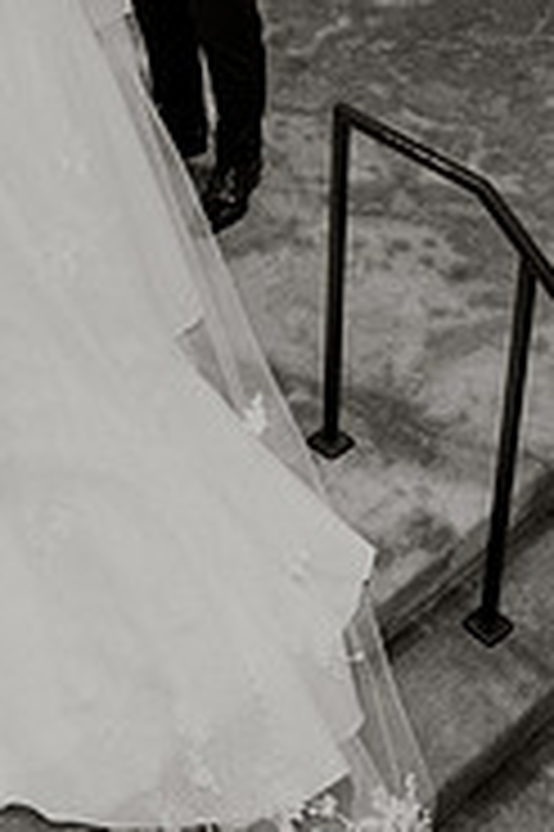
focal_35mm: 78
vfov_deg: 24.8
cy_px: 4
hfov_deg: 17.0
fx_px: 1804
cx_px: -20
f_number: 3.2
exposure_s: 1/160
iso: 1250
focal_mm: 32
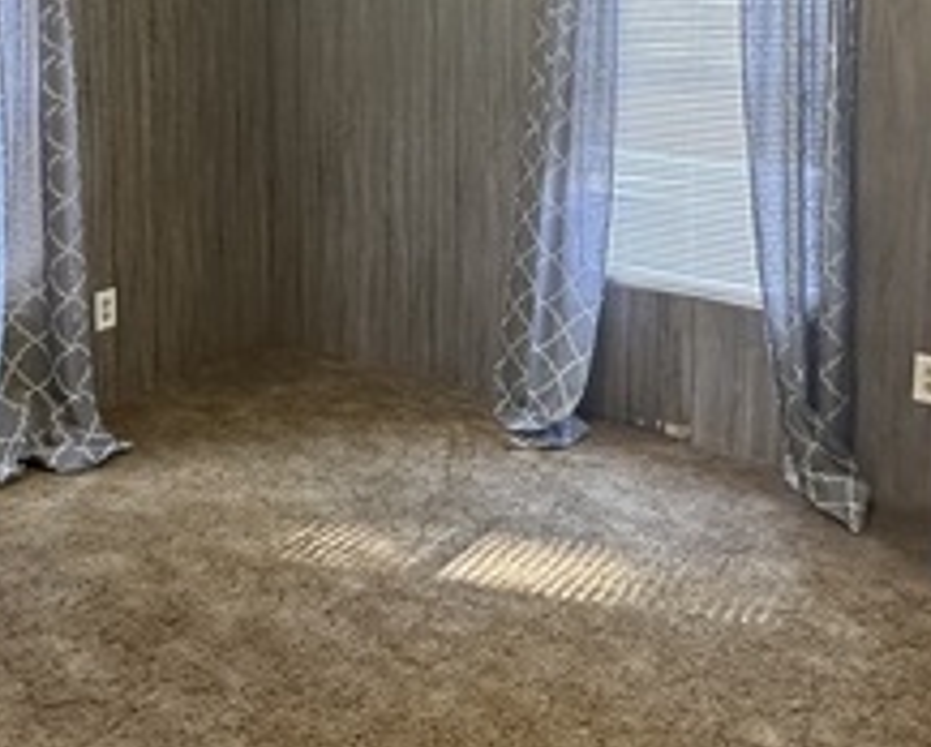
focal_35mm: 42
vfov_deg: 33.9
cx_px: 277
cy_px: 86
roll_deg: +0.3
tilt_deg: -6.3
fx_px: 1158
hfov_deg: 42.9
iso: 250
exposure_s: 1/60
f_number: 2.2
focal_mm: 2.22
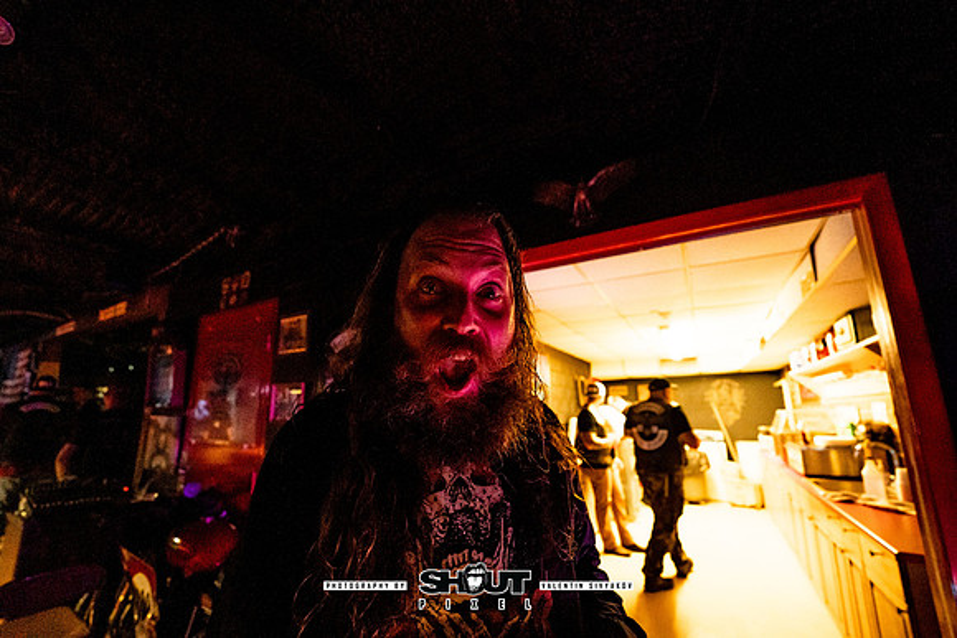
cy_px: 319
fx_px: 372
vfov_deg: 81.2
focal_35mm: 14
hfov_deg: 104.2
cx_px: 478
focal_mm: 14
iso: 3200
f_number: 2.8
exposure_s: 1/200
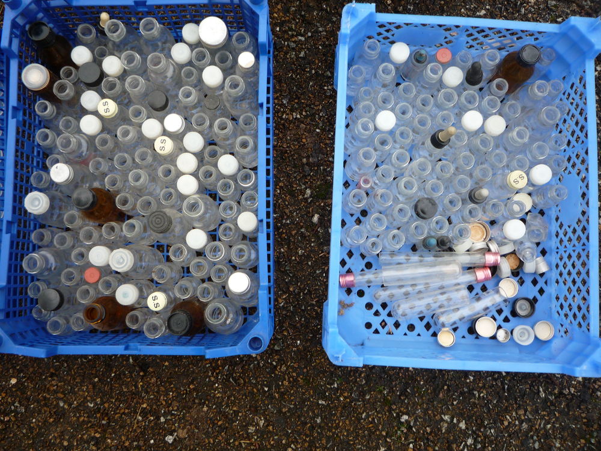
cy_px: 226
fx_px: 521
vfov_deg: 46.8
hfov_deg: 60.0
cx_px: 300
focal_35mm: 30
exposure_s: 1/100
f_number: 4
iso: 100
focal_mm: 5.2
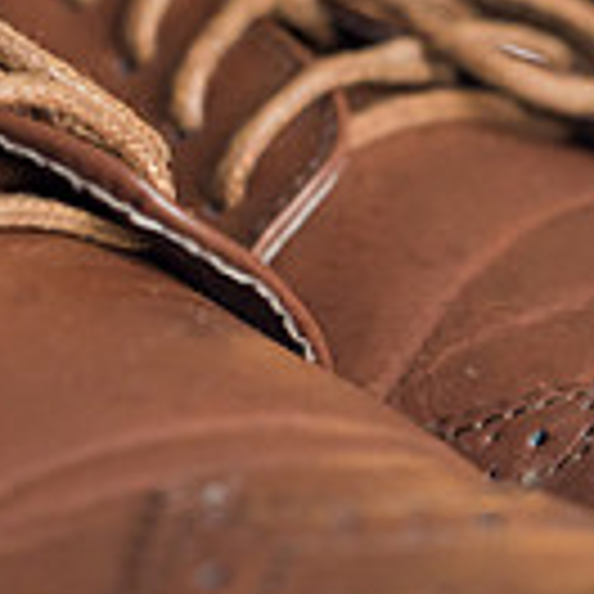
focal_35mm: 187
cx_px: 886
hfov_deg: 9.1
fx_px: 3630
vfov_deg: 9.3
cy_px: 452
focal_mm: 50
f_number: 4.5
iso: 2500
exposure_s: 1/250
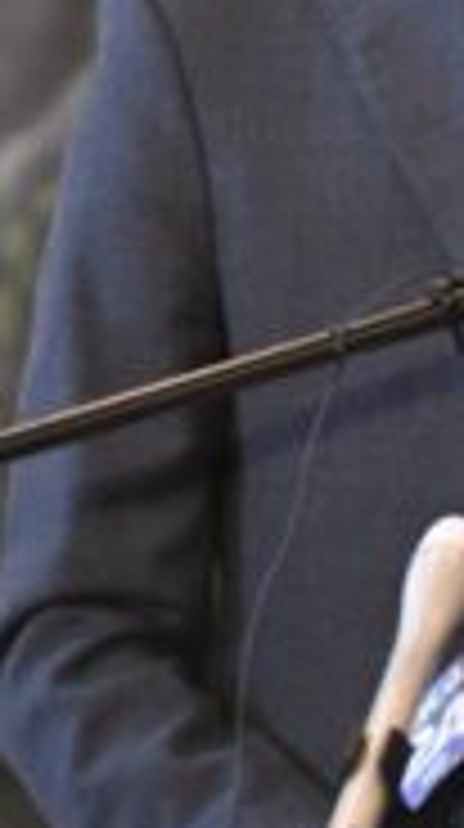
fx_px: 11262
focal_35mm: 513
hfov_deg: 2.4
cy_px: 108
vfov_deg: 4.2
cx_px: 604
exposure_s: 1/160
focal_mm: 200
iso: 5000
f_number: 3.2
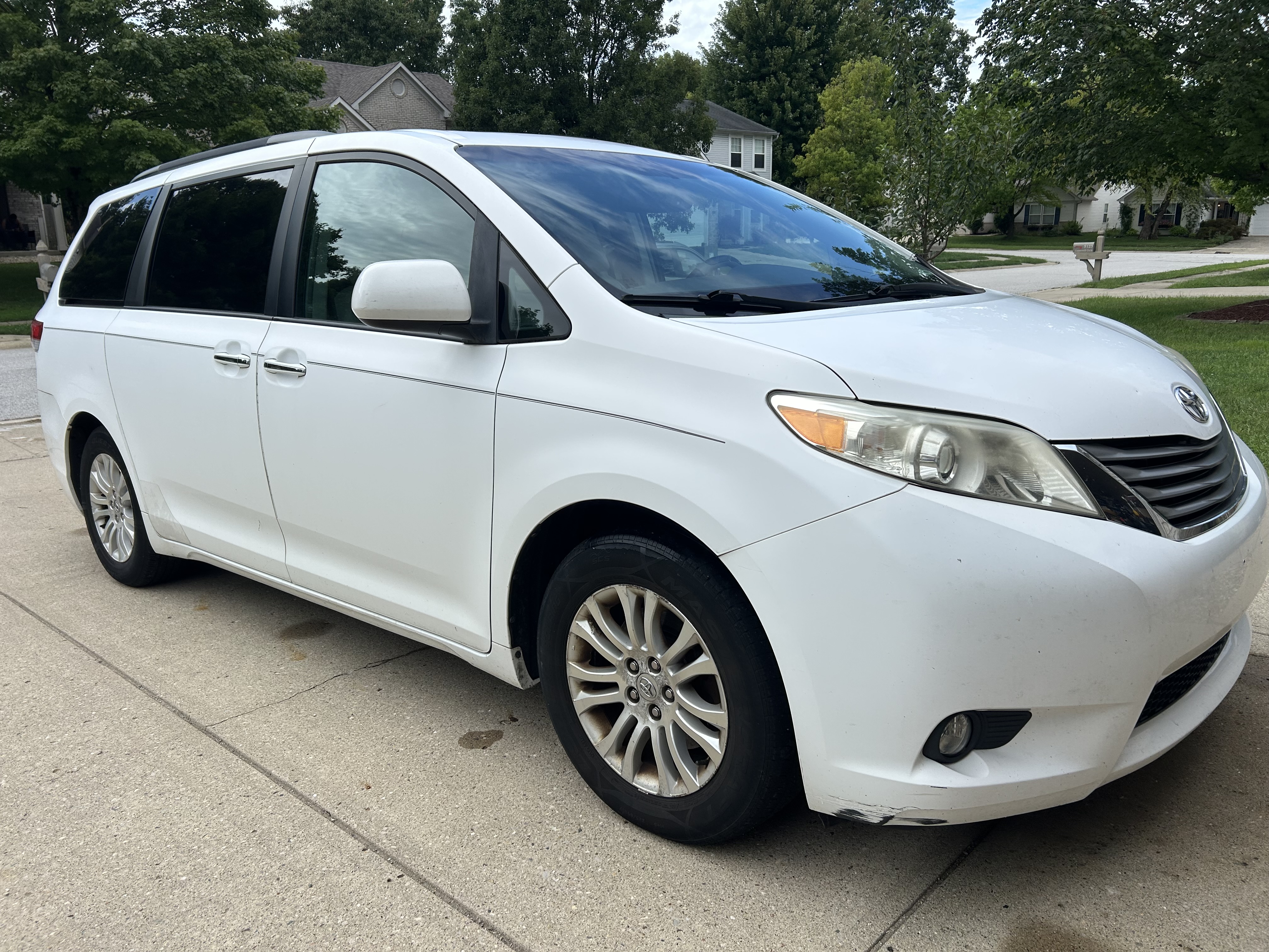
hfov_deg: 67.3
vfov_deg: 53.1
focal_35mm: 26
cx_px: 634
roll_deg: +0.8
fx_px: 953
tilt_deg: -14.4
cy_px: 476
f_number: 1.5
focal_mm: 5.7
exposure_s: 1/3968
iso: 50
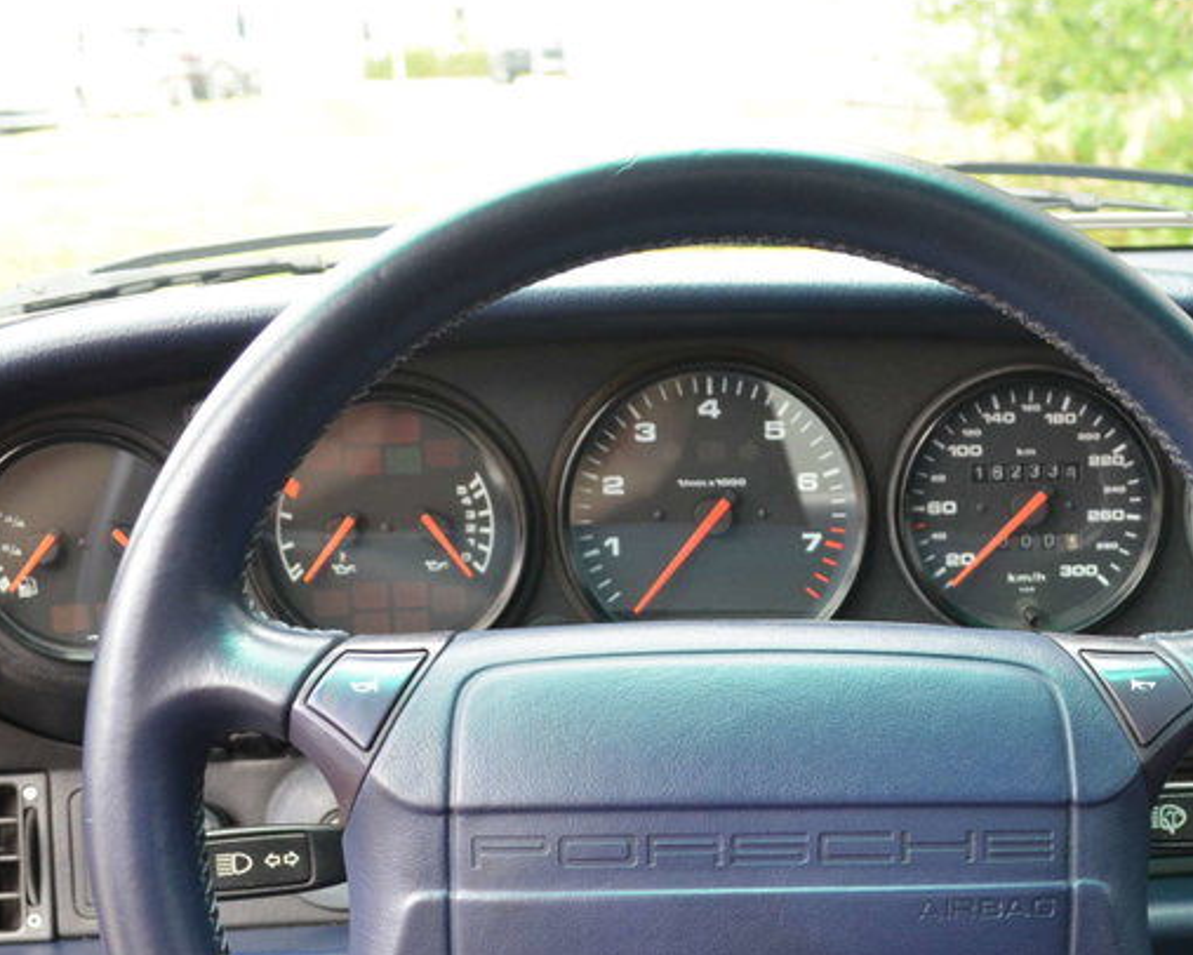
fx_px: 1801
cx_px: 844
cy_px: 783
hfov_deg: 36.1
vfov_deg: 29.0
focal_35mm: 51
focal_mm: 18
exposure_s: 1/60
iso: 500
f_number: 4
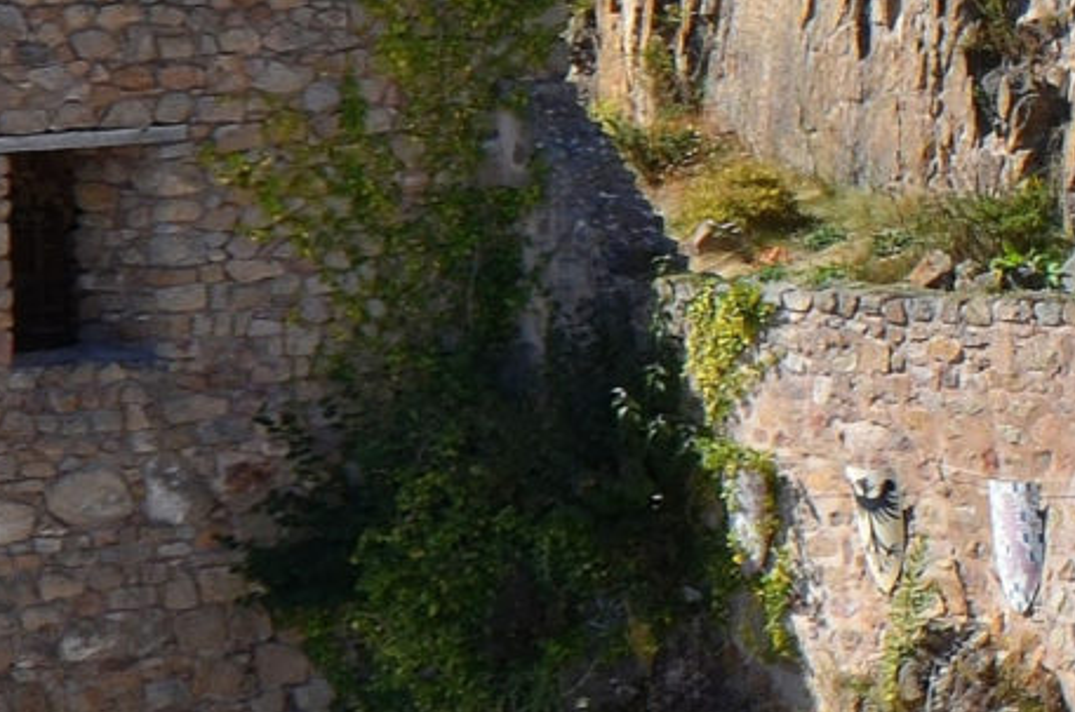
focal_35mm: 185
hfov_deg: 10.3
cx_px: 2134
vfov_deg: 7.3
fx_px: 5515
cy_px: -134
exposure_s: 1/250
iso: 125
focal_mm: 22
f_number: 8
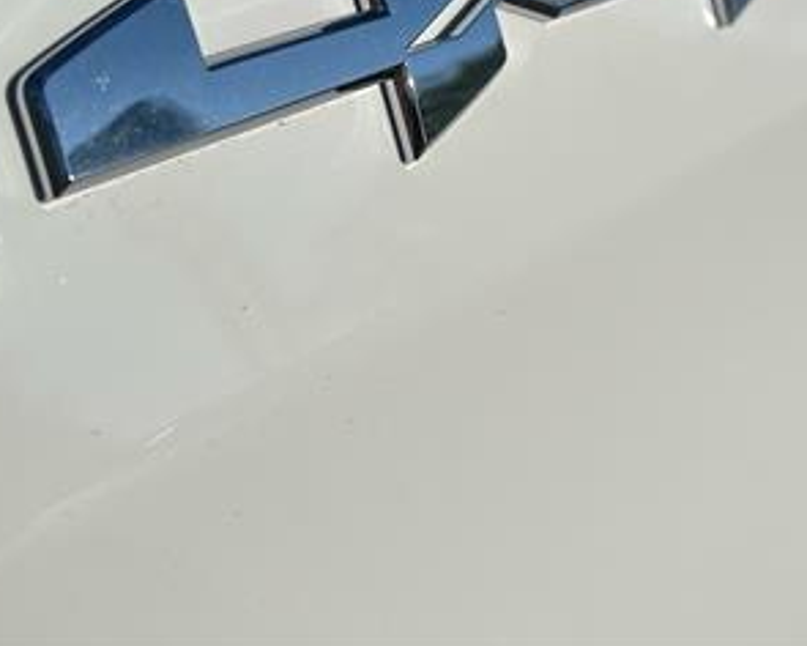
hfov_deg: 34.1
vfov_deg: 26.2
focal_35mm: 55
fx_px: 1314
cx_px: 440
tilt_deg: -18.7
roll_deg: -3.5
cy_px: 0
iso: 50
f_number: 1.5
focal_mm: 5.7
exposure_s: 1/12658
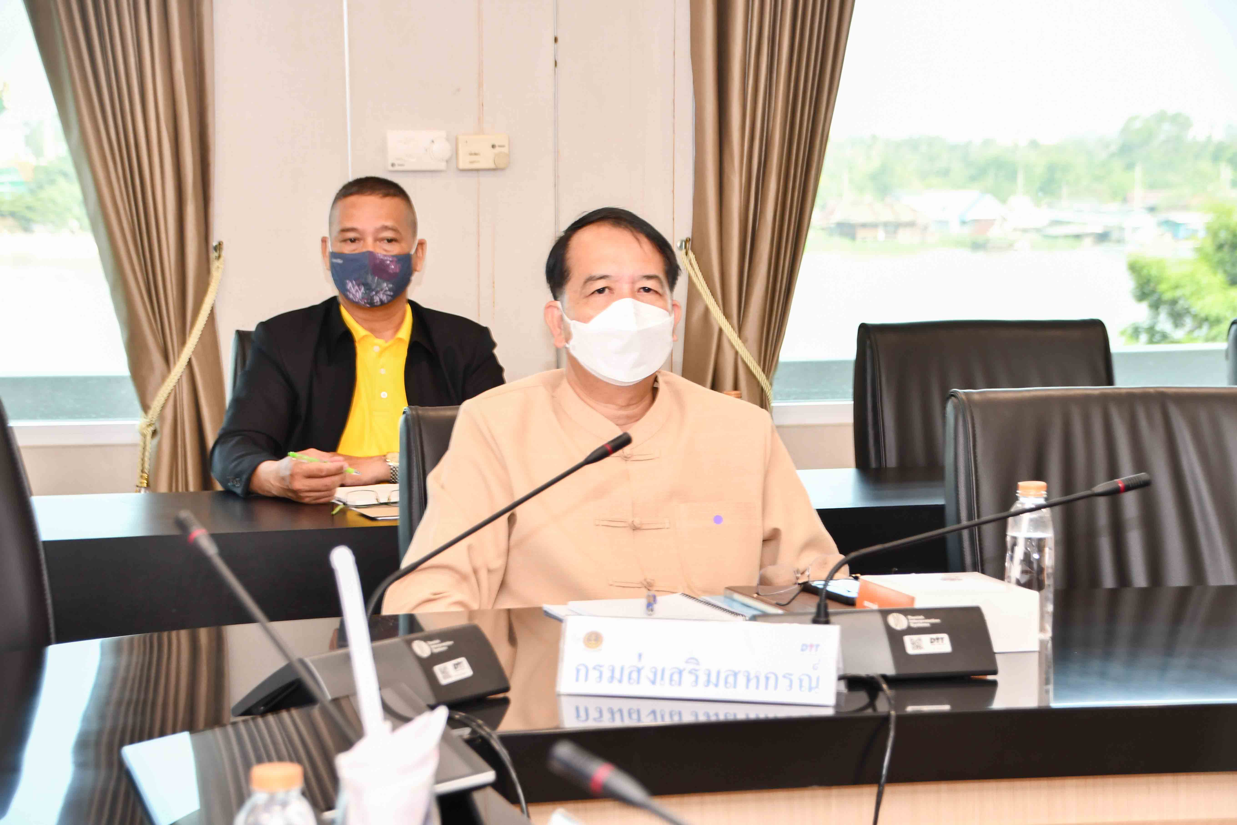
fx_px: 3195
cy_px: 412
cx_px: 618
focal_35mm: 93
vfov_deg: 14.7
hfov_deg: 21.9
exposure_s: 1/60
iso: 640
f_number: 5
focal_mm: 62
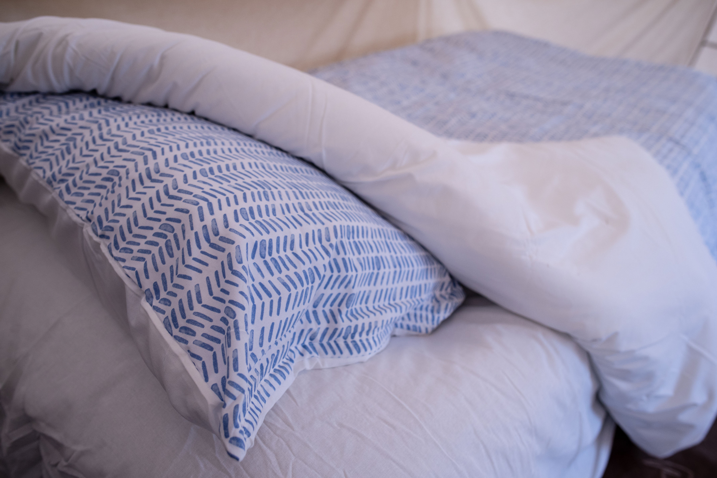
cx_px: 358
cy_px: 239
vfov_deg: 53.2
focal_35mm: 24
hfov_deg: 73.7
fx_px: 478
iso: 720
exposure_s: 1/60
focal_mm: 24
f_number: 4
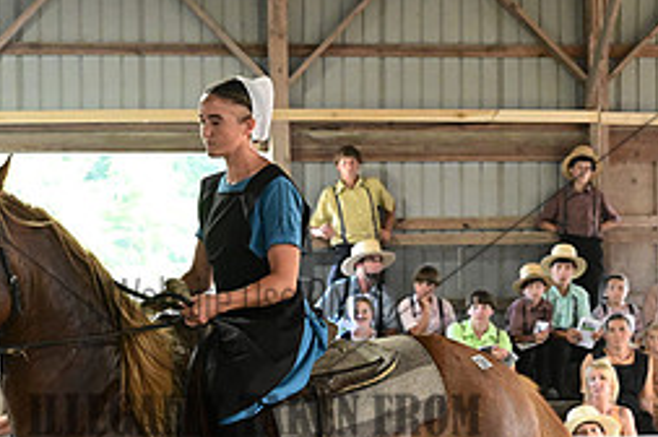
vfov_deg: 15.7
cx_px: 255
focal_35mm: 85
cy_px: 436
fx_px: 1552
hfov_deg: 23.9
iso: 6400
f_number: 4
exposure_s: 1/292
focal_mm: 37
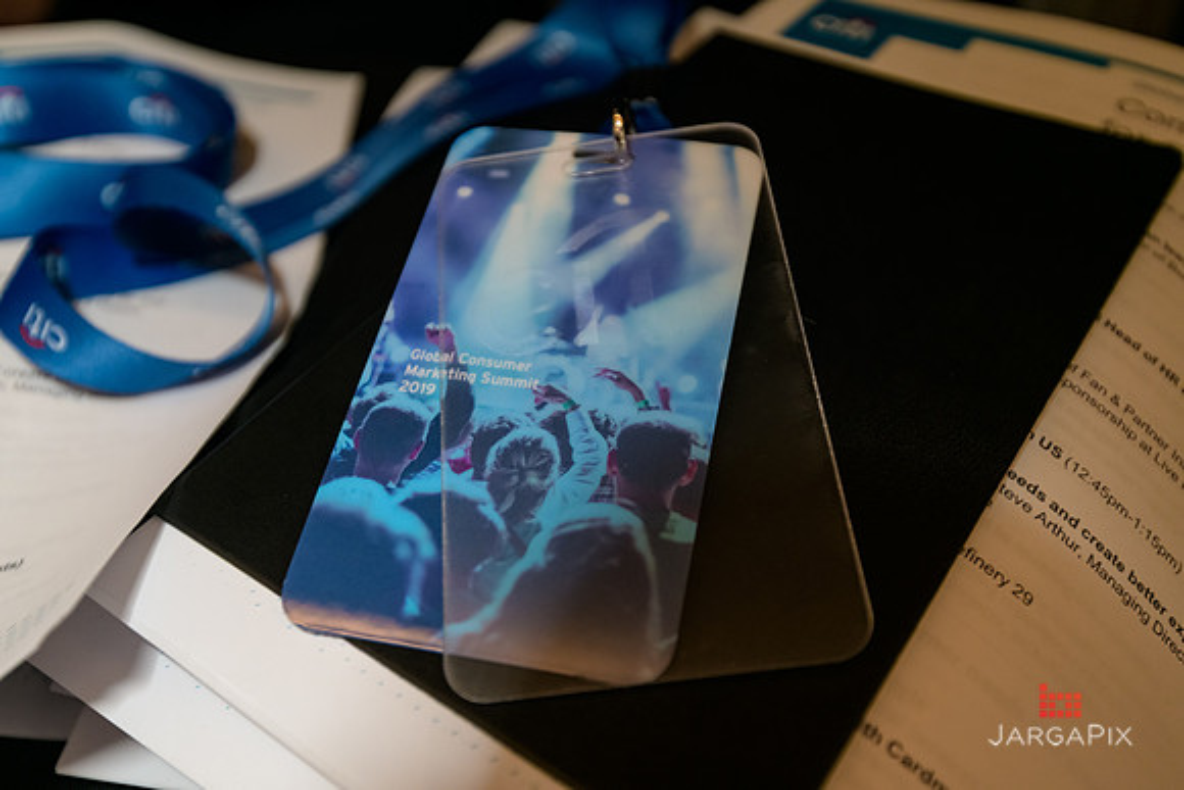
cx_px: 592
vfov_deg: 37.9
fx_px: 1151
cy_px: 395
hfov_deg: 54.4
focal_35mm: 35
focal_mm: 35
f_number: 4
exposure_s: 1/100
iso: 1600
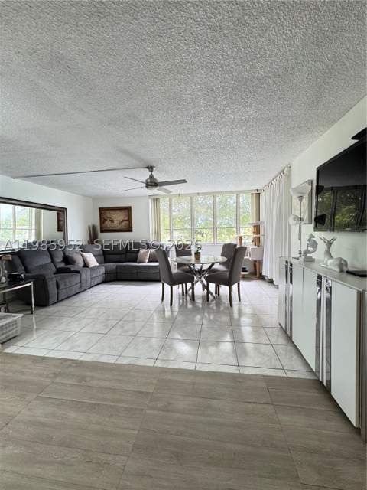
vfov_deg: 102.1
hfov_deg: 85.7
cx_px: 184
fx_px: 198
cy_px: 245
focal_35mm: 14
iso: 200
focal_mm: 2.22
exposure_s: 1/60
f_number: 2.2
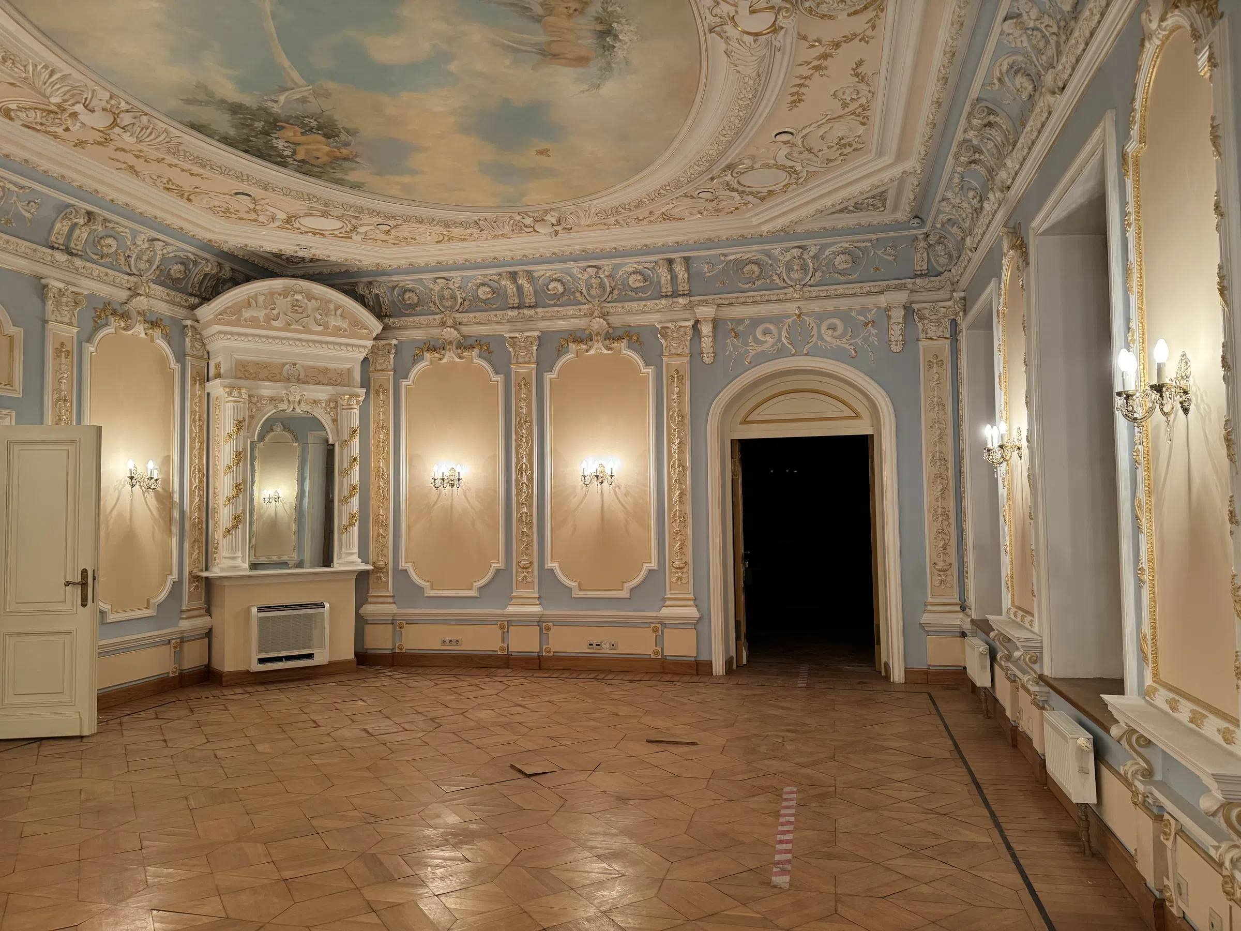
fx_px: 860
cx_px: 620
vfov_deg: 56.8
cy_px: 466
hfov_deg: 71.6
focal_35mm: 24
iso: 200
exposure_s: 1/50
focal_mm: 6.86
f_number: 1.78
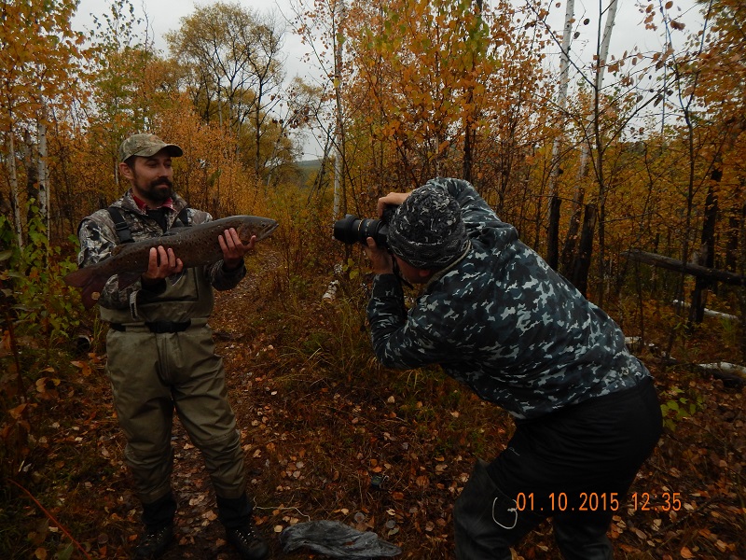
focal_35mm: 22
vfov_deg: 61.1
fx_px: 474
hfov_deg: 76.4
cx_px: 373
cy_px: 280
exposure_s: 1/500
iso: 200
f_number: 3
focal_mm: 4
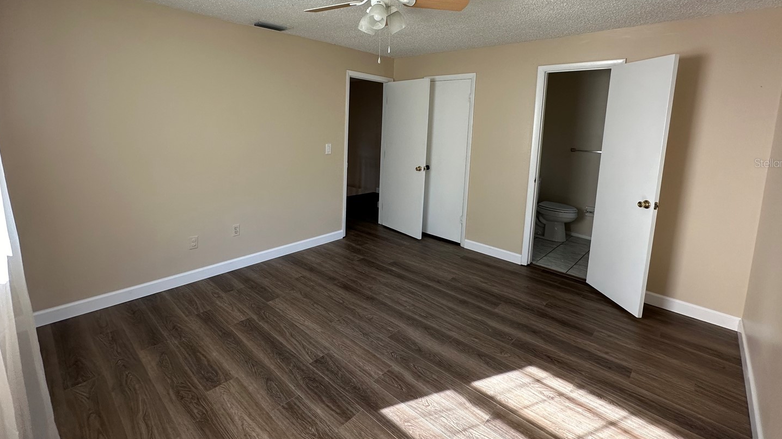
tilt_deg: -6.0
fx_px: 352
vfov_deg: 62.9
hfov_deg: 95.9
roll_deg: -1.9
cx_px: 370
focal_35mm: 17
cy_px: 163
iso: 125
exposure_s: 1/99
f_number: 2.2
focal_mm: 2.22
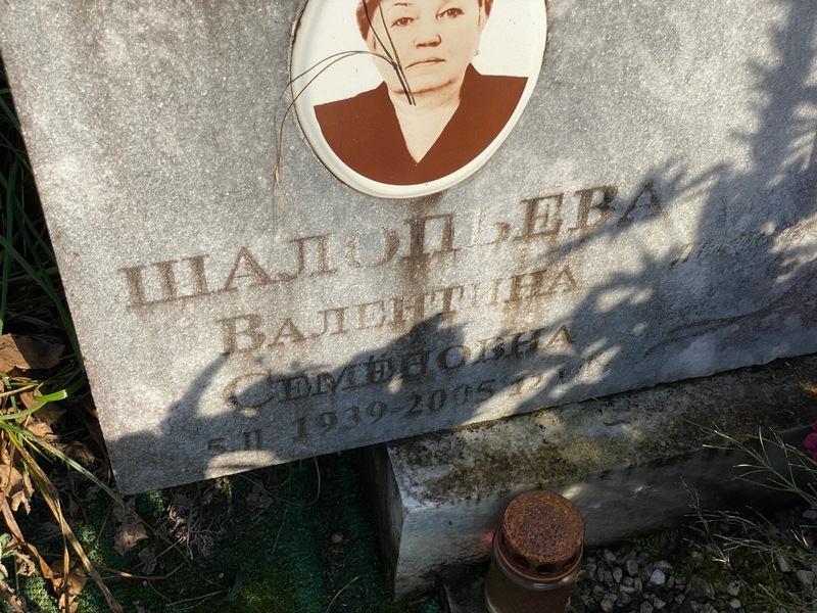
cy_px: 306
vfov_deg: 28.0
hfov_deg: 36.8
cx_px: 408
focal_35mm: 52
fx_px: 1227
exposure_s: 1/1142
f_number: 2
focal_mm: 6
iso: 20
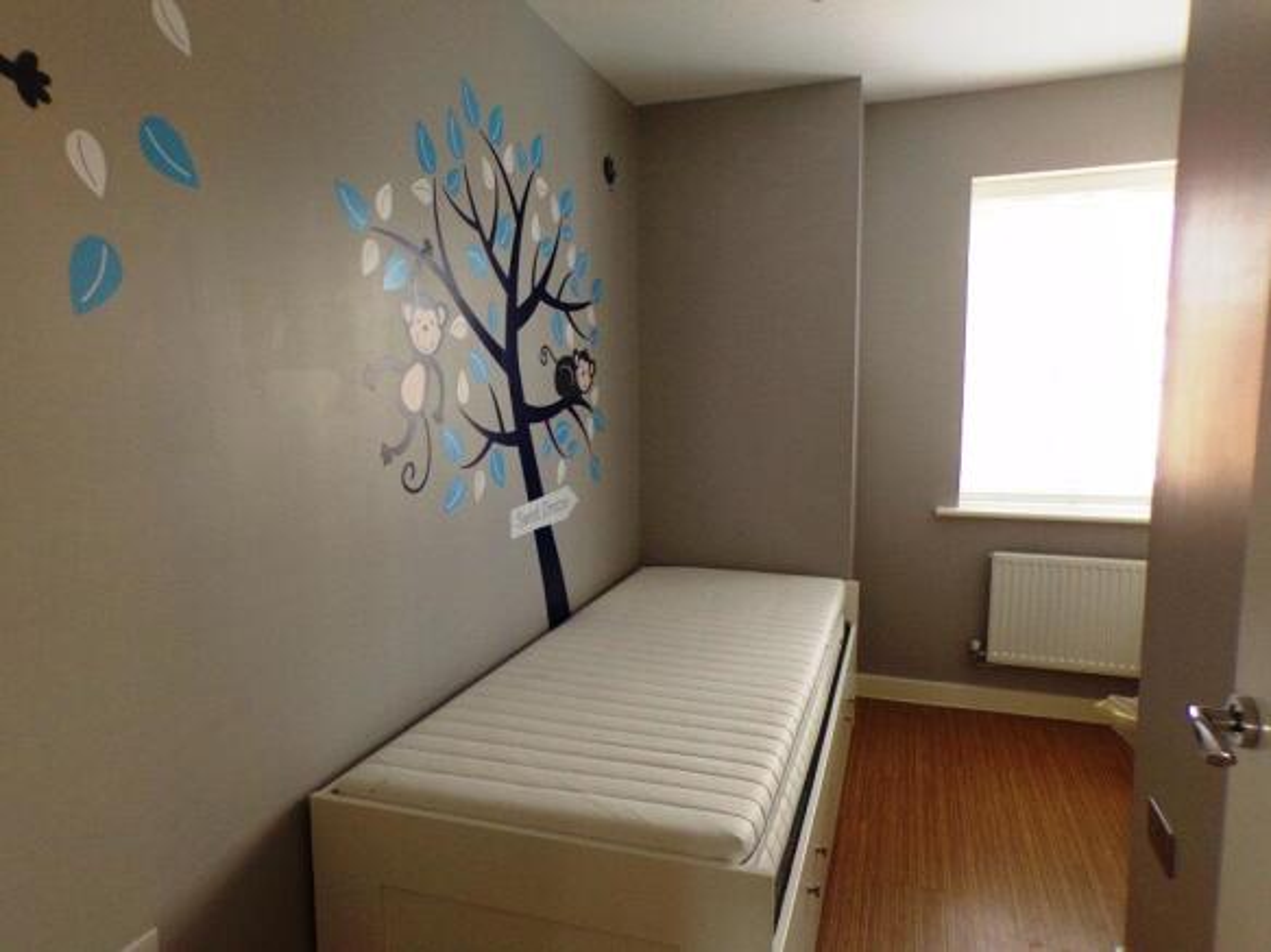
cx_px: 636
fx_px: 881
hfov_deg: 71.6
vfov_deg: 56.8
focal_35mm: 24
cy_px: 476
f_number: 3
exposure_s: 1/34
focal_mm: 4.3
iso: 114
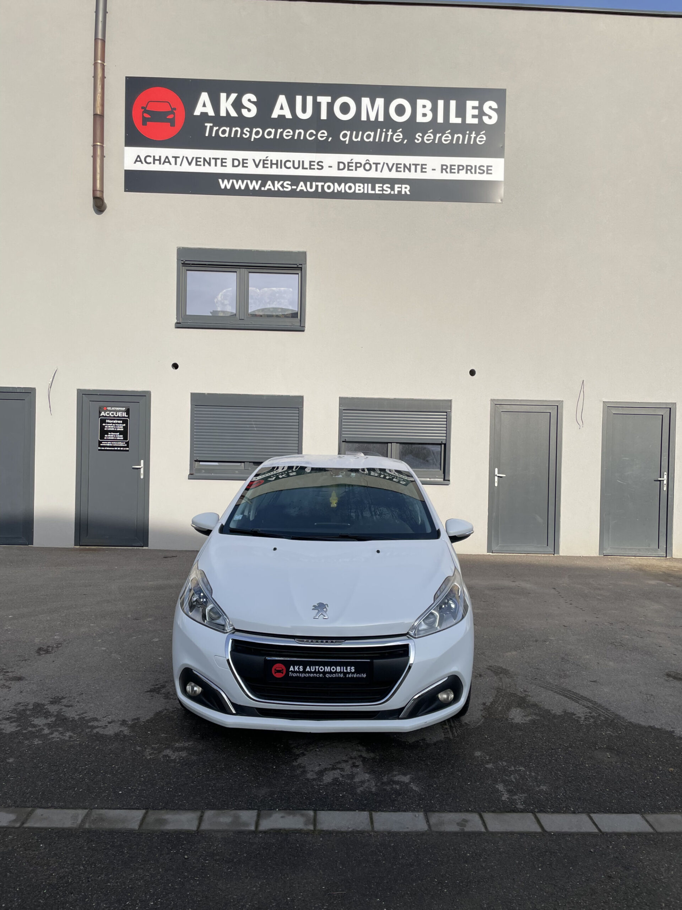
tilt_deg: +0.7
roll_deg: -1.2
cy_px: 455
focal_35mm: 26
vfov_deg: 67.3
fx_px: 683
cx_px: 341
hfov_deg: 53.1
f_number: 1.6
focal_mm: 4.2
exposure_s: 1/3125
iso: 32
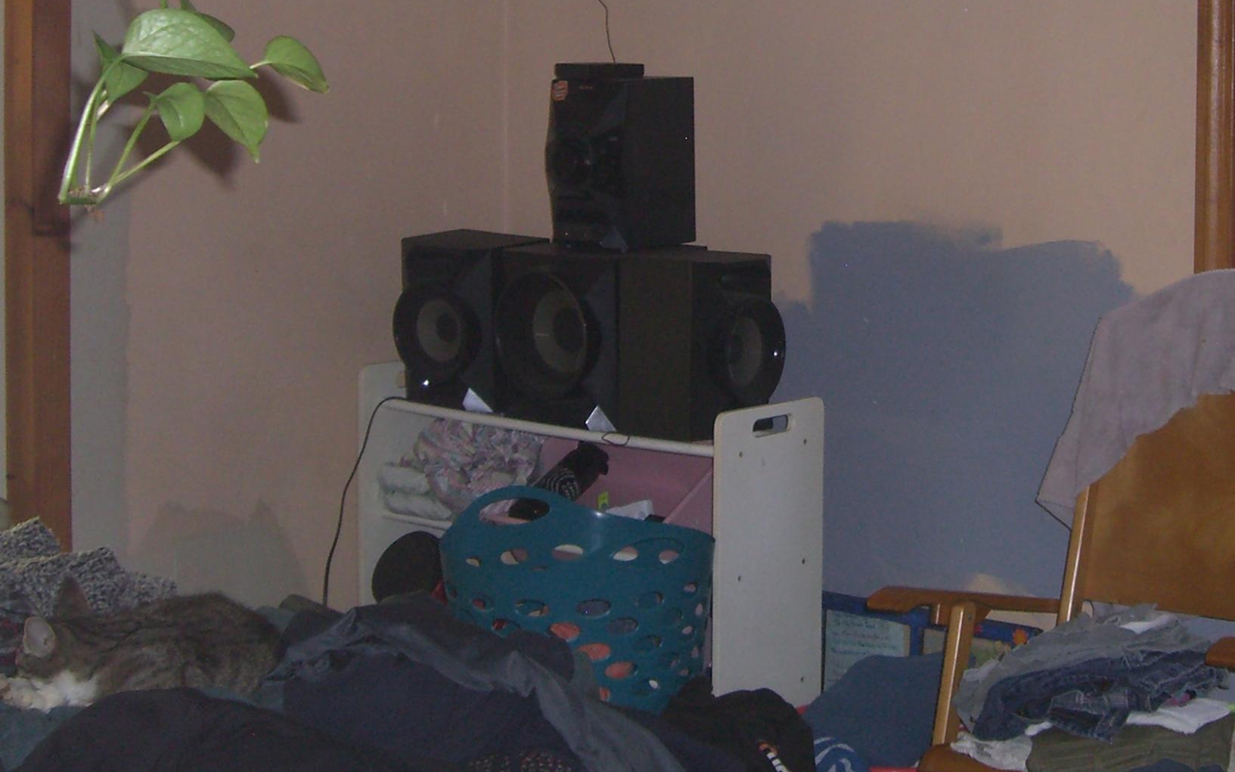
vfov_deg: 17.4
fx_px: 2491
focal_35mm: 74
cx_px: 965
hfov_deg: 27.4
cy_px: 121
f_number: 2.7
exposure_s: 1/60
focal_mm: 6.2
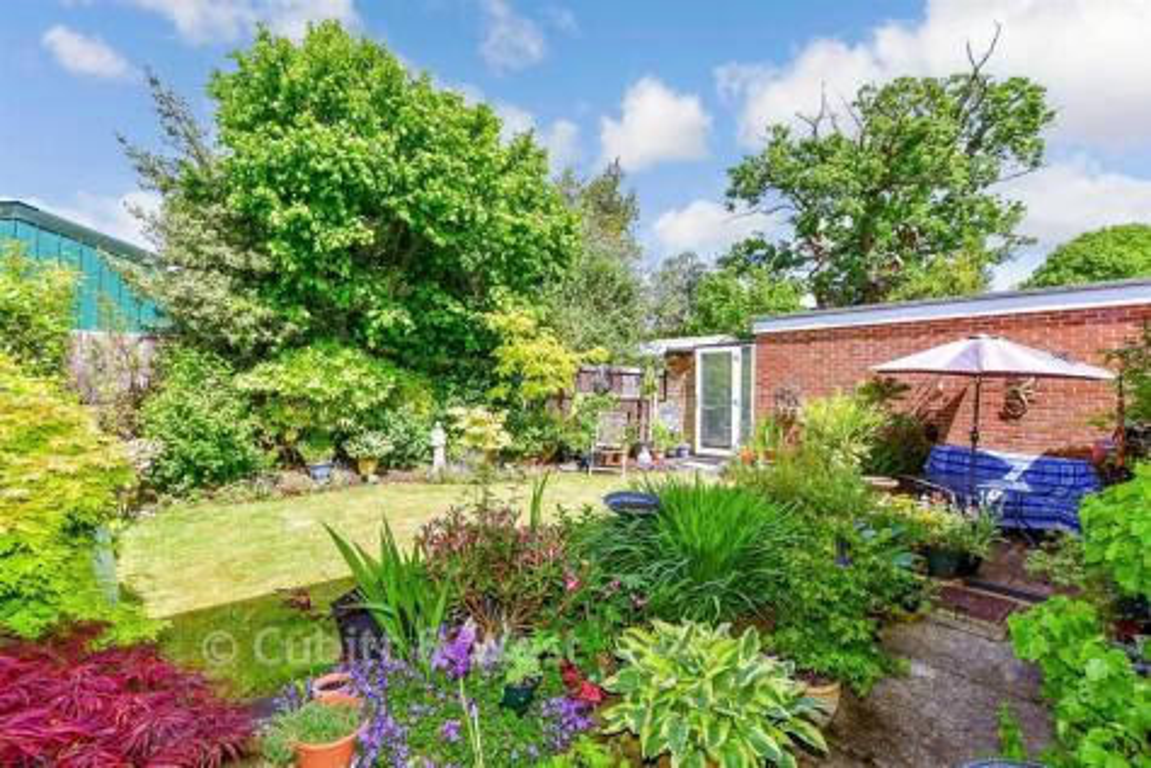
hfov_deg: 100.4
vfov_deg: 77.4
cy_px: 384
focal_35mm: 15
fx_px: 480
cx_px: 576
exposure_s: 1/250
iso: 250
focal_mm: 10
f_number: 8
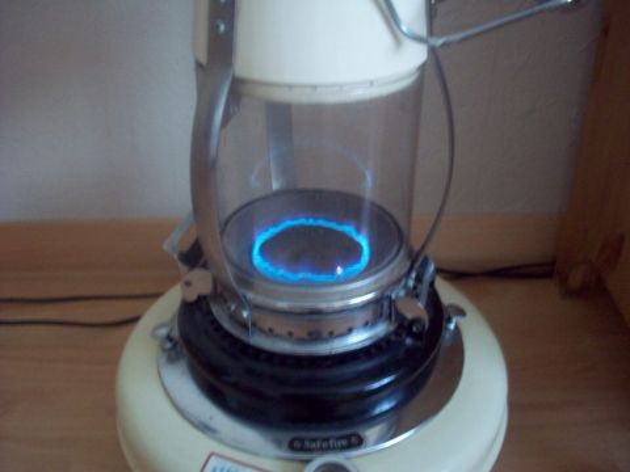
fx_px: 673
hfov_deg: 50.1
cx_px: 315
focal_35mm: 37
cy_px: 236
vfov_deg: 38.7
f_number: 2.8
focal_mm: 6.2
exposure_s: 1/8
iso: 200
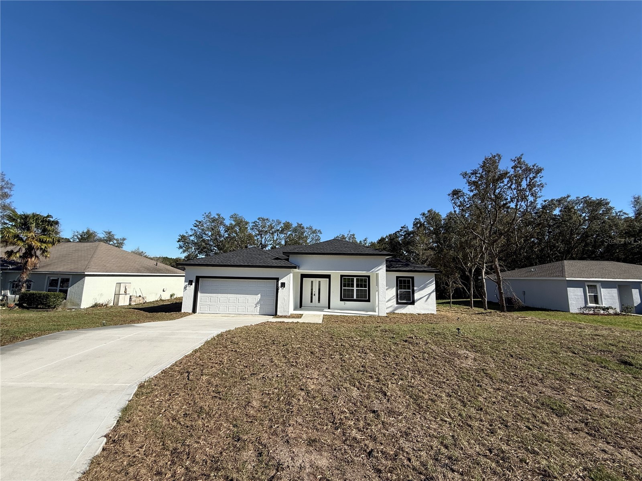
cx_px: 321
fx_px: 260
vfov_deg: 85.7
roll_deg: -2.8
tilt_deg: +7.8
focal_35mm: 14
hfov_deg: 102.1
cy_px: 240
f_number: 2.2
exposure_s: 1/2165
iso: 50
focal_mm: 2.22
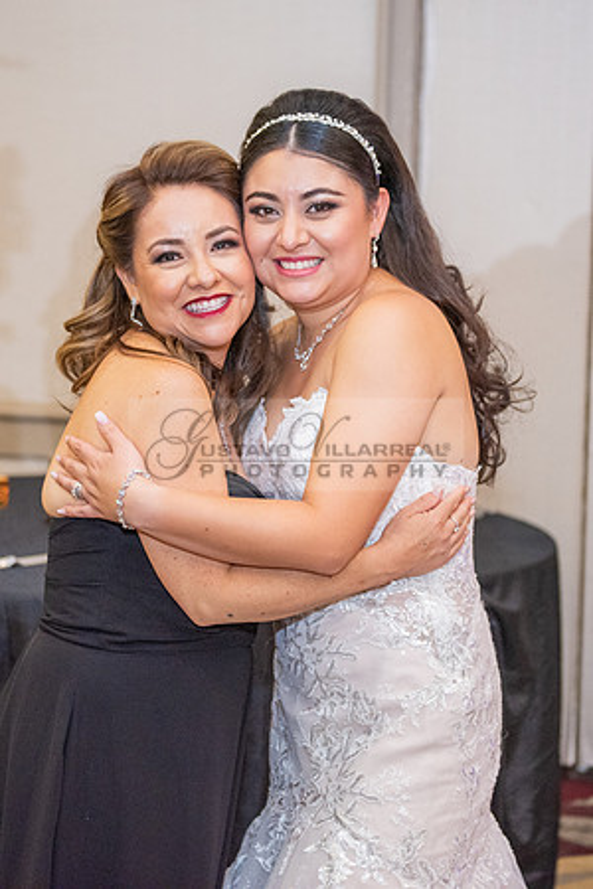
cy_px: 414
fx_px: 1977
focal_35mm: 80
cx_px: 295
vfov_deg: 25.3
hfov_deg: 17.1
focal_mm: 50
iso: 1600
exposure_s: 1/160
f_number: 2.8
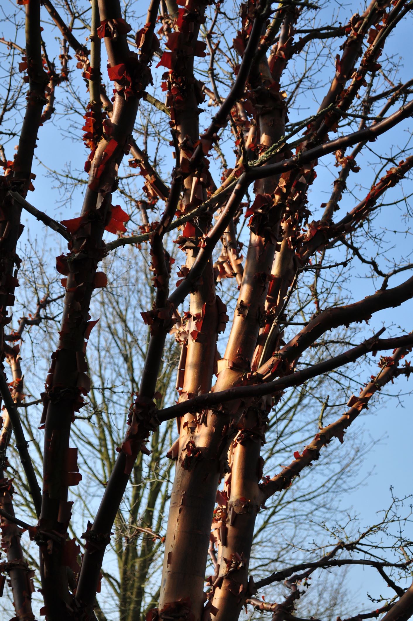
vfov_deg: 24.6
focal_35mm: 82
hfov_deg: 16.5
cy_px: 310
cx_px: 206
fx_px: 1424
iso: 200
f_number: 8
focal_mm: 55
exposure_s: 1/400
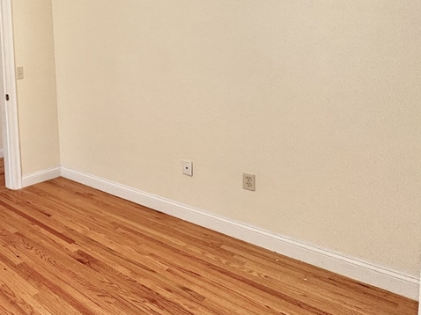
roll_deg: +3.5
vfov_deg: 45.6
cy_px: 91
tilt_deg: -6.1
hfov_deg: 47.6
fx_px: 365
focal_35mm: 30
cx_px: -17
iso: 80
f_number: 2.2
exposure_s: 1/99
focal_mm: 2.22
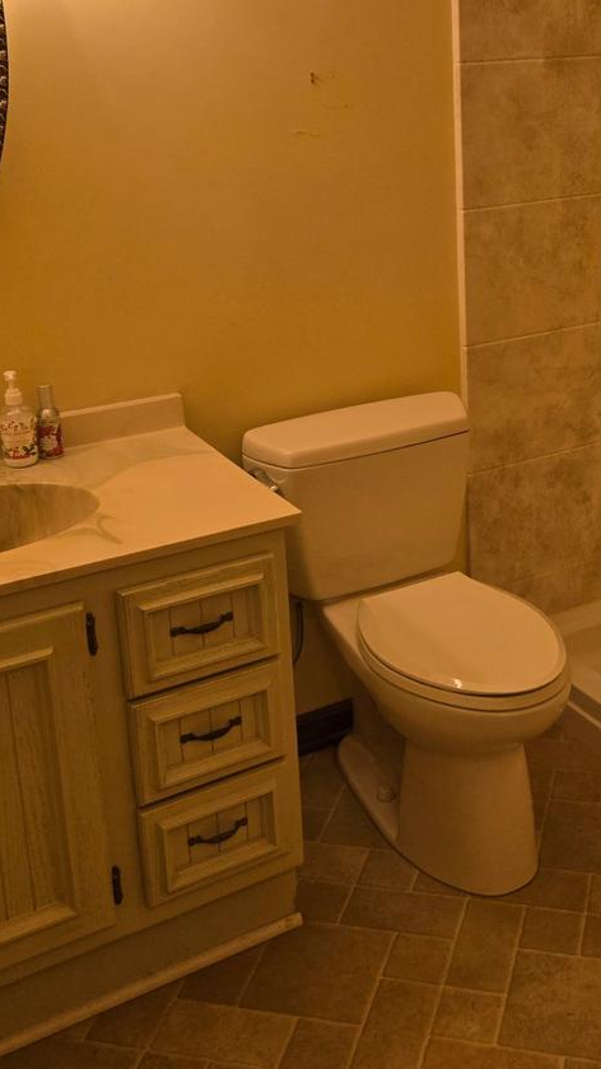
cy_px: 401
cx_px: 442
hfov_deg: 27.4
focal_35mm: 43
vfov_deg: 46.9
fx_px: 1218
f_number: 1.8
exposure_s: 1/120
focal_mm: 5.4
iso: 100
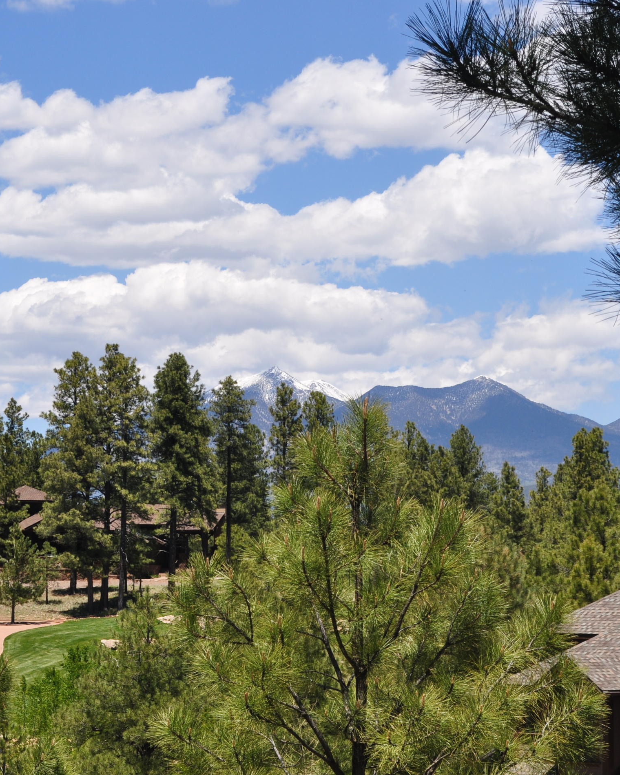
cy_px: 405
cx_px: 236
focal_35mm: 111
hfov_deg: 13.9
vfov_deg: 17.3
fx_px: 2546
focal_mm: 50
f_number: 10
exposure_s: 1/320
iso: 200
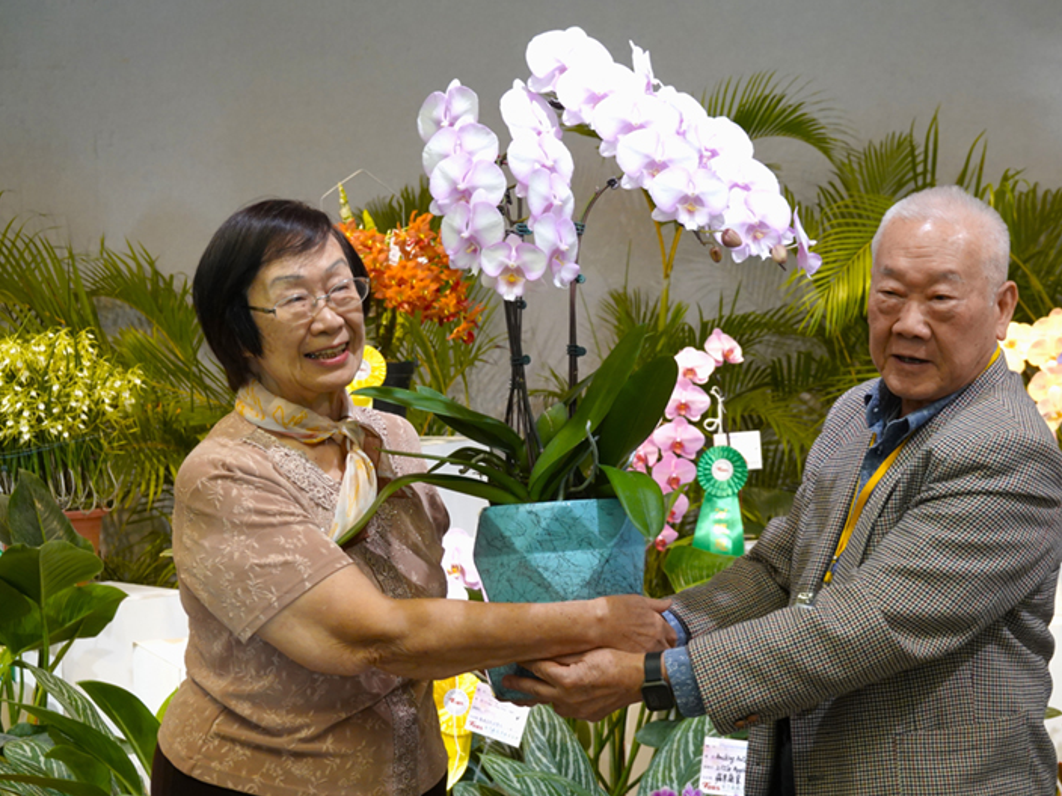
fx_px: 2178
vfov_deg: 20.7
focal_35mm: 71
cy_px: 399
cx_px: 596
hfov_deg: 27.4
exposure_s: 1/40
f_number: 4
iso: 800
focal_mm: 23.86
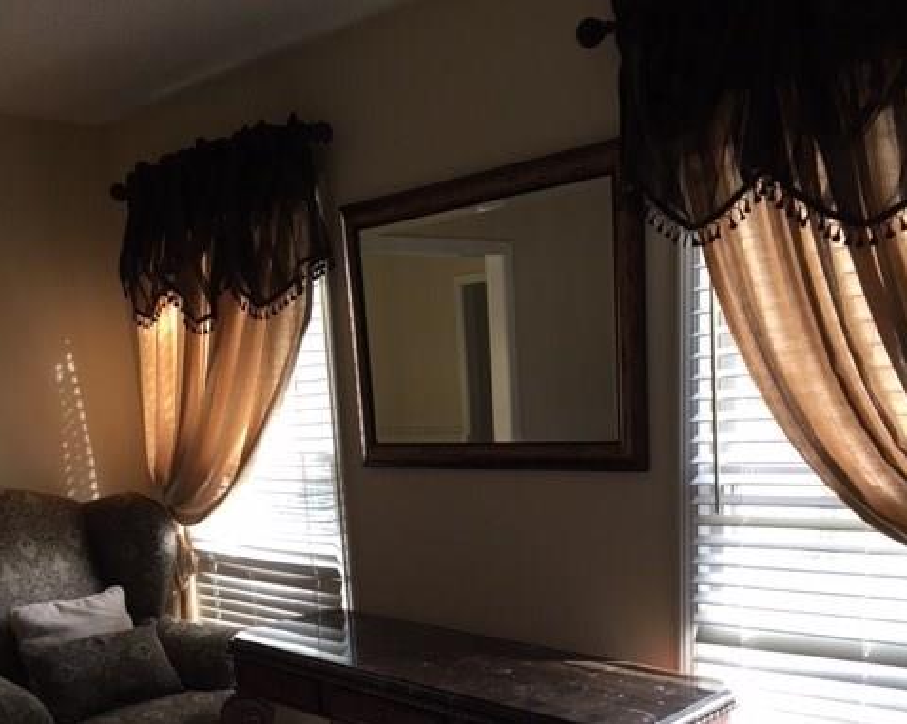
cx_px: 454
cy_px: 606
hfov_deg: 48.0
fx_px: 1019
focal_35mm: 38
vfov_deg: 37.3
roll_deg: +3.2
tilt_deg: -12.1
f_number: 2.2
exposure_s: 1/15
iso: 40
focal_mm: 4.15
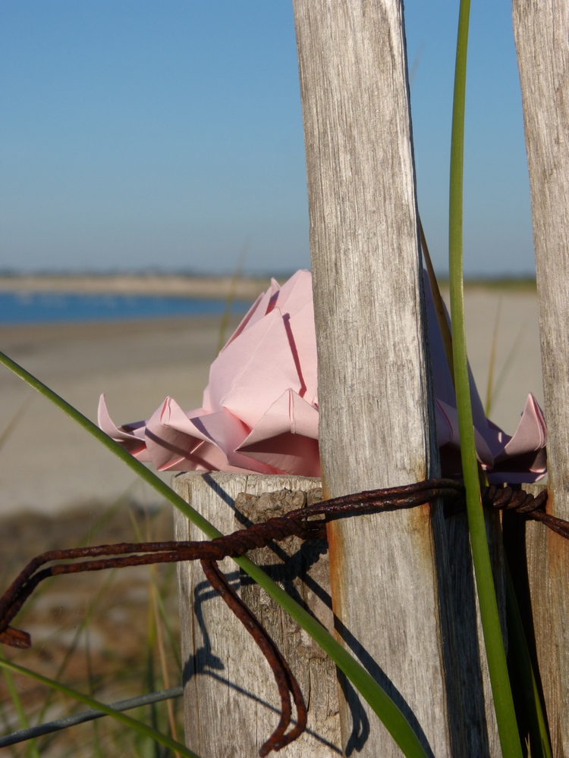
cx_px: 284
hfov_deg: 16.4
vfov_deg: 21.8
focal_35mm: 90
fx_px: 1972
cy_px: 379
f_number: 4.5
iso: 100
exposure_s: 1/2000
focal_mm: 16.1
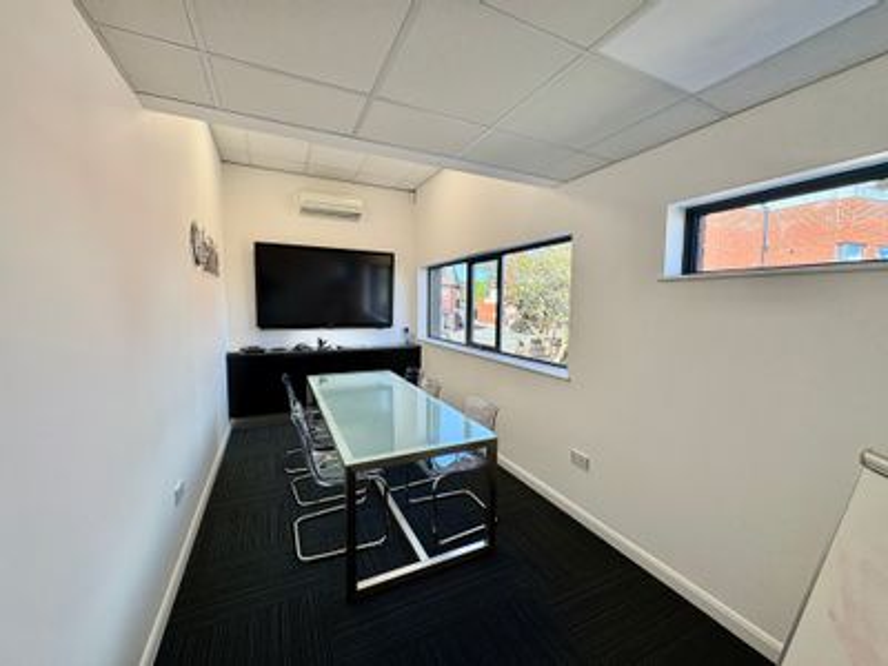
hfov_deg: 102.1
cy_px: 333
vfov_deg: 85.7
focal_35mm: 14
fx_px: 359
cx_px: 444
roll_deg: -0.5
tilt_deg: -7.3
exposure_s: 1/99
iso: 64
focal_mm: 2.22
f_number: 2.2
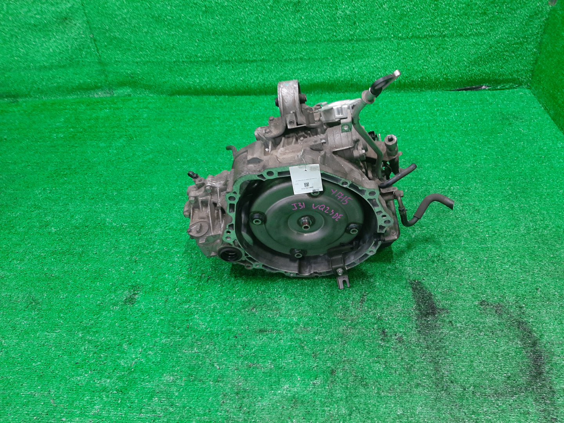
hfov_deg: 67.3
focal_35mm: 26
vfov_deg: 53.1
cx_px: 282
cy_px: 212
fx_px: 424
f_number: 1.7
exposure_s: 1/50
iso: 187
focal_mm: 3.93
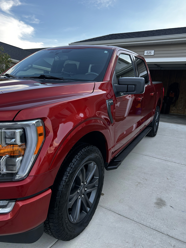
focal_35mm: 26
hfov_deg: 53.1
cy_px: 124
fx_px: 186
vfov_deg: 67.3
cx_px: 93
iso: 50
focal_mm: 5.7
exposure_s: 1/439
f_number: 1.5
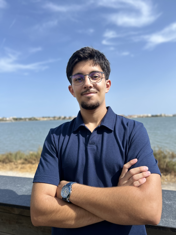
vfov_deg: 67.3
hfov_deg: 53.1
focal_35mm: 26
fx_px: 176
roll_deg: +0.9
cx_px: 88
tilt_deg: +0.5
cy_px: 118
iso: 50
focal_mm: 5.7
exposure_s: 1/3257
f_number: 1.5
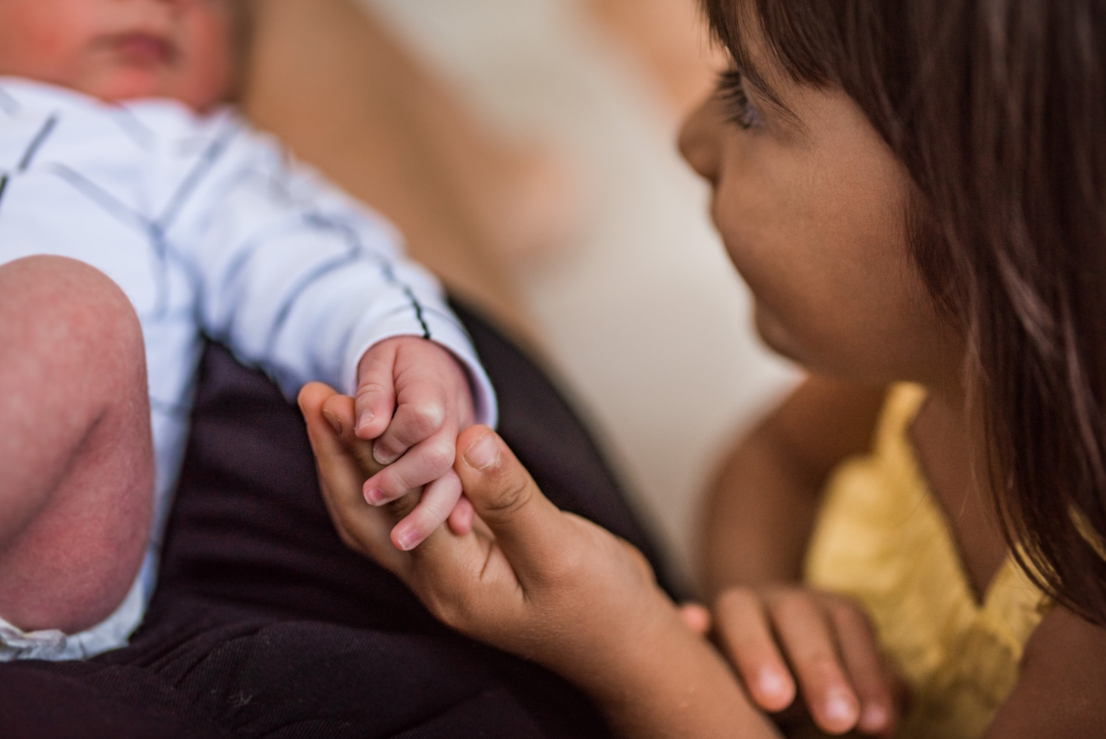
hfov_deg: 50.6
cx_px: 547
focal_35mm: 38
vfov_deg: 35.1
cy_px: 352
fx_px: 1169
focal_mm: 35
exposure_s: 1/1250
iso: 500
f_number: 1.6
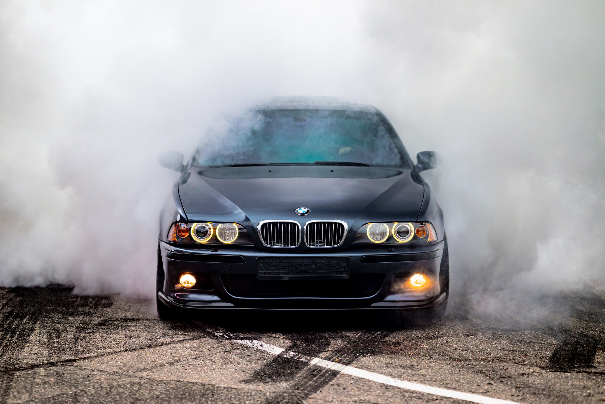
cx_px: 291
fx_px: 1499
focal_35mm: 89
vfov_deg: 15.3
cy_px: 192
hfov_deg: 22.8
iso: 800
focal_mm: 85
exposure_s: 1/640
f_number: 2.2
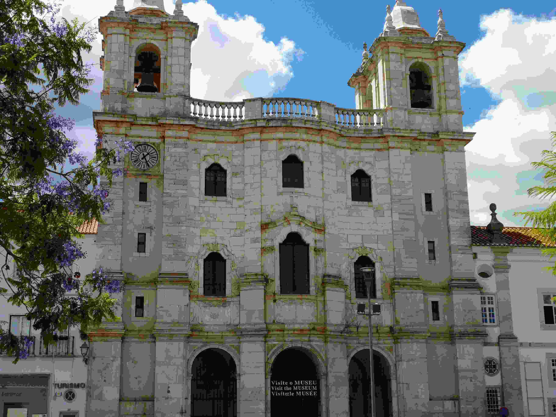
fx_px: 771
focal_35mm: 48
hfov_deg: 39.7
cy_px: 208
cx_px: 278
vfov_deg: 30.3
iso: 80
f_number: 5
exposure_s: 1/400
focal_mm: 7.9
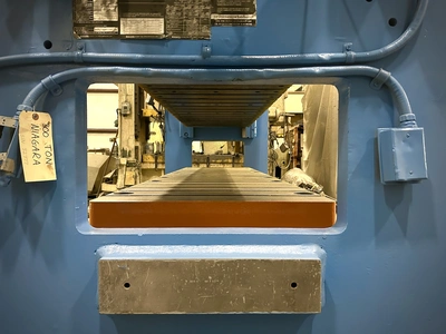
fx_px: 335
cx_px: 223
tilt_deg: -2.0
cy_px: 167
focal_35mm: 26
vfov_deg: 53.1
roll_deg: +0.1
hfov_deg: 67.3
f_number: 1.5
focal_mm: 5.7
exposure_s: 1/40
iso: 640
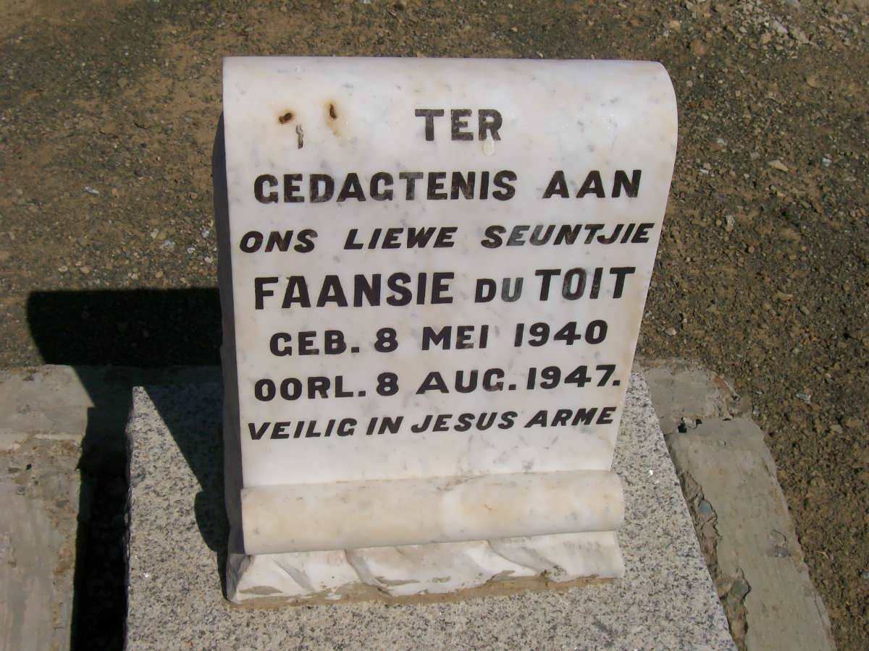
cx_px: 434
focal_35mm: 45
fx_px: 1130
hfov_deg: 42.1
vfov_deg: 32.2
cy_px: 326
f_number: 5.4
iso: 80
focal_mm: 7.6
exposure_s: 1/1401
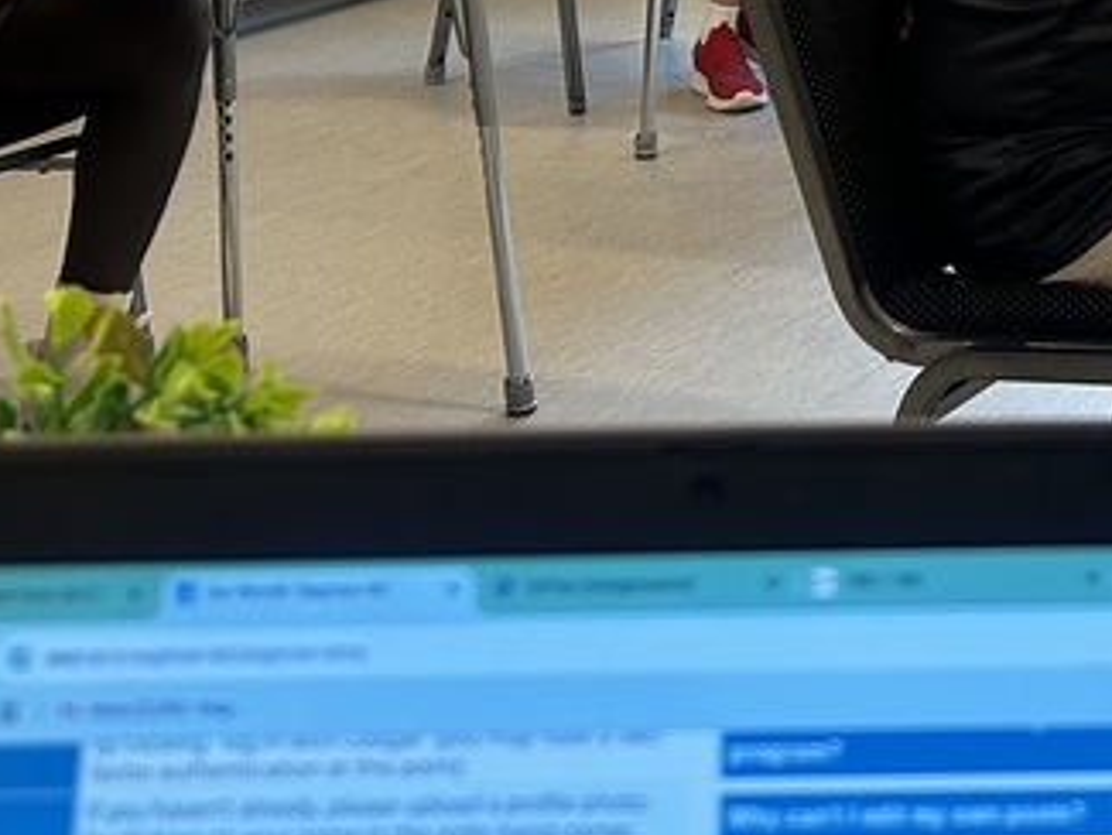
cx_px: 1030
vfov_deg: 16.6
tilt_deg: -2.0
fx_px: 2635
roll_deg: +1.3
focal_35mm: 82
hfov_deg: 23.1
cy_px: -366
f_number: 1.5
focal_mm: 5.7
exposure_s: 1/120
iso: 125
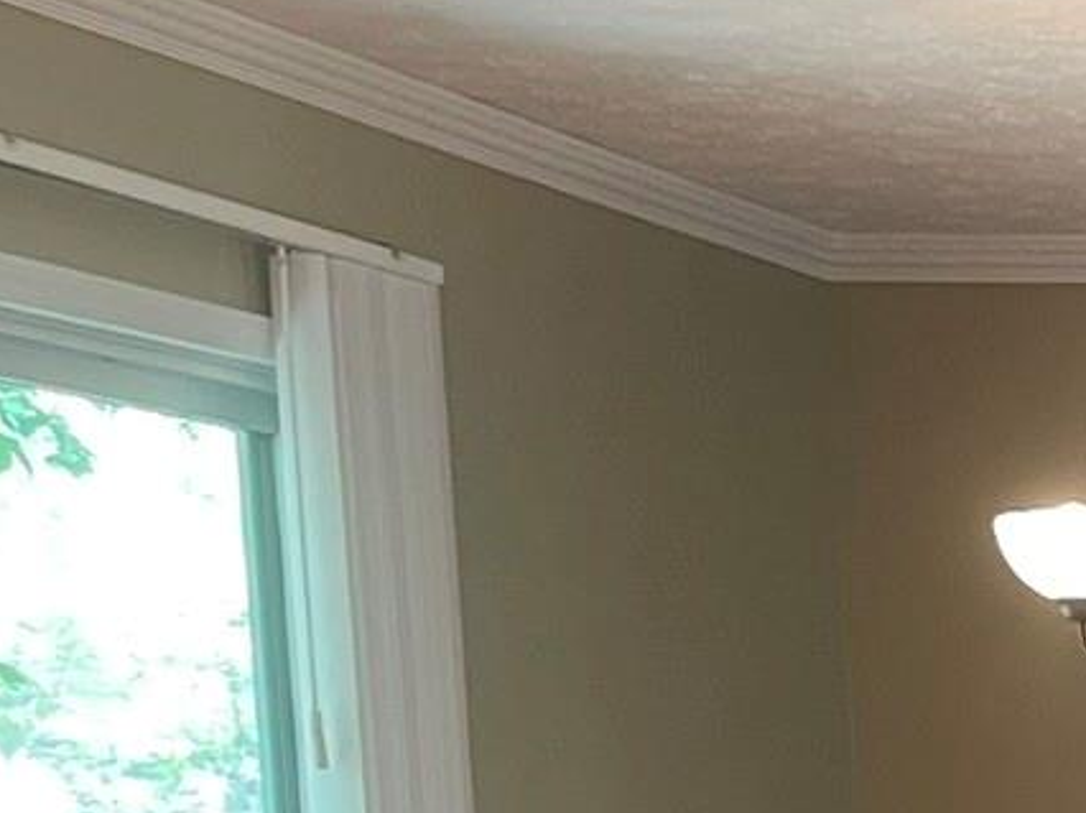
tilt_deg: -9.2
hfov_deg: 13.0
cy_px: 1595
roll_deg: -0.1
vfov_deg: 10.9
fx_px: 3919
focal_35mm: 125
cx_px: 2361
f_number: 1.6
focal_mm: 4.2
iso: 160
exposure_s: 1/60
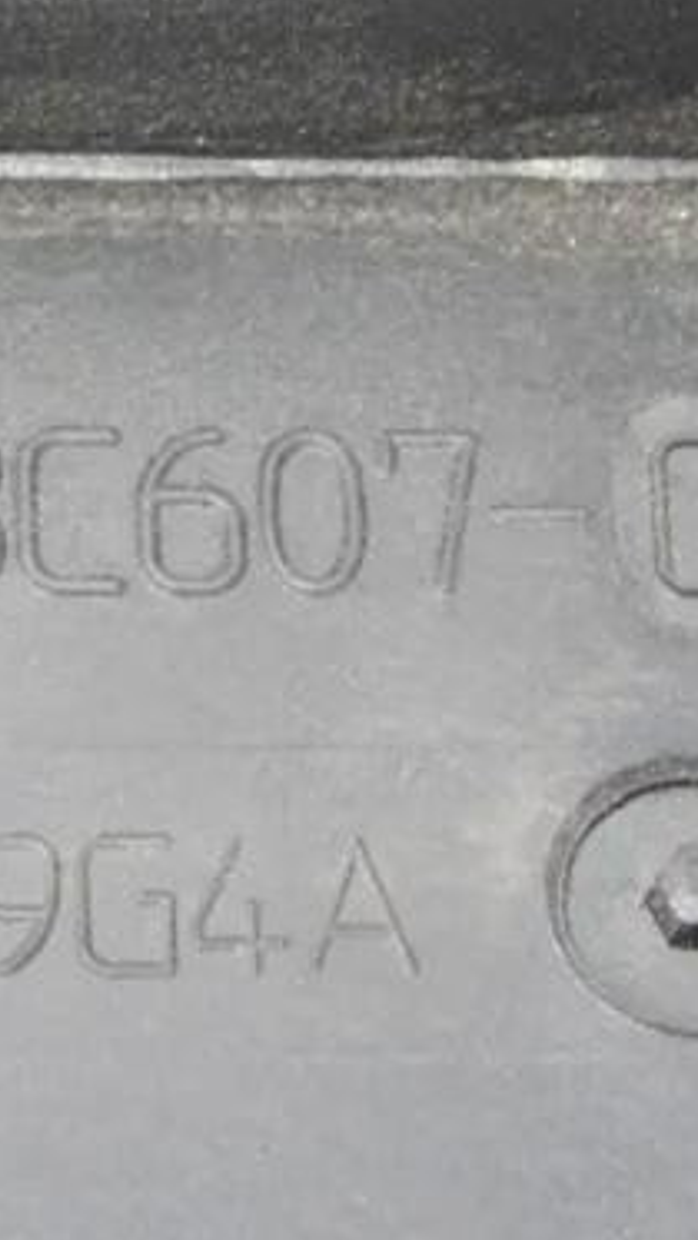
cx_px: 150
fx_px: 7069
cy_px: 505
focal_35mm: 215
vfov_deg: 10.0
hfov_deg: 5.6
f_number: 4.6
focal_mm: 20.5
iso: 800
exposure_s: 1/10
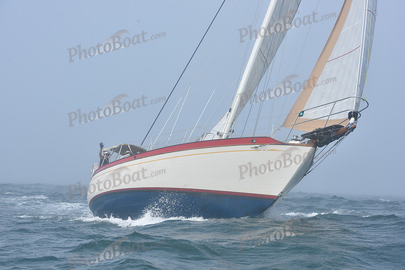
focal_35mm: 92
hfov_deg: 22.1
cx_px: 202
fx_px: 1035
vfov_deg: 14.9
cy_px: 135
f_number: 9
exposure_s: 1/800
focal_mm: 92
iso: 320
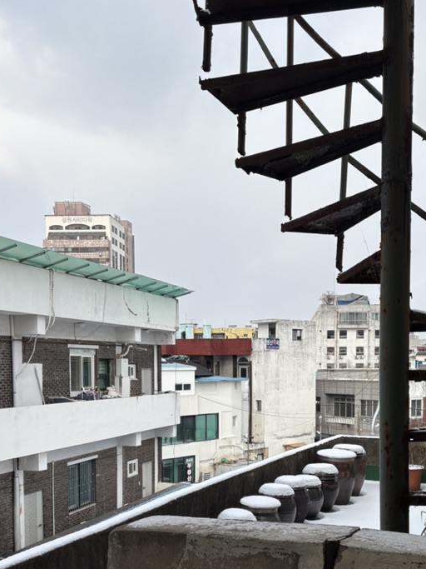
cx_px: 281
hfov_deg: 36.5
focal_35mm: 39
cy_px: 398
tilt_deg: -2.4
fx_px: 640
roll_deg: +0.0
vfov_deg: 46.8
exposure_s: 1/3279
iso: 50
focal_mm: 5.96
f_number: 1.6
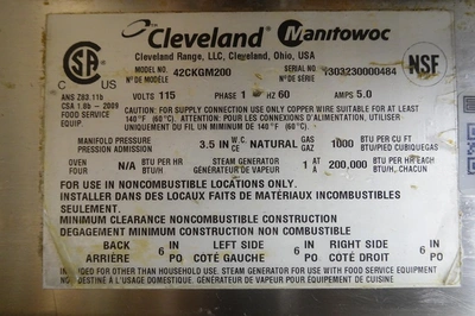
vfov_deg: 37.8
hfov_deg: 54.5
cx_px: 238
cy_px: 158
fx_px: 461
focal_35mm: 35
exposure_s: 1/40
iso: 1250
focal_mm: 13.03
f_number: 3.5
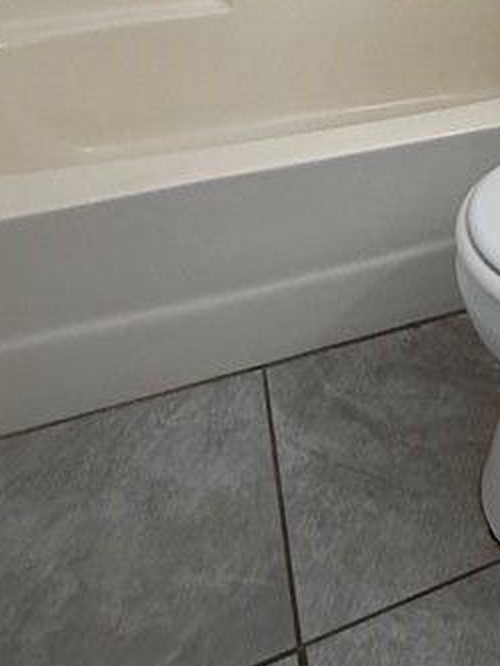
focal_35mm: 43
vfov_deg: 34.3
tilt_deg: -12.3
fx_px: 828
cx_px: 546
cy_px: -152
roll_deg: -4.1
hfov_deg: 30.2
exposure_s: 1/120
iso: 200
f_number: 2.2
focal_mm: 2.22
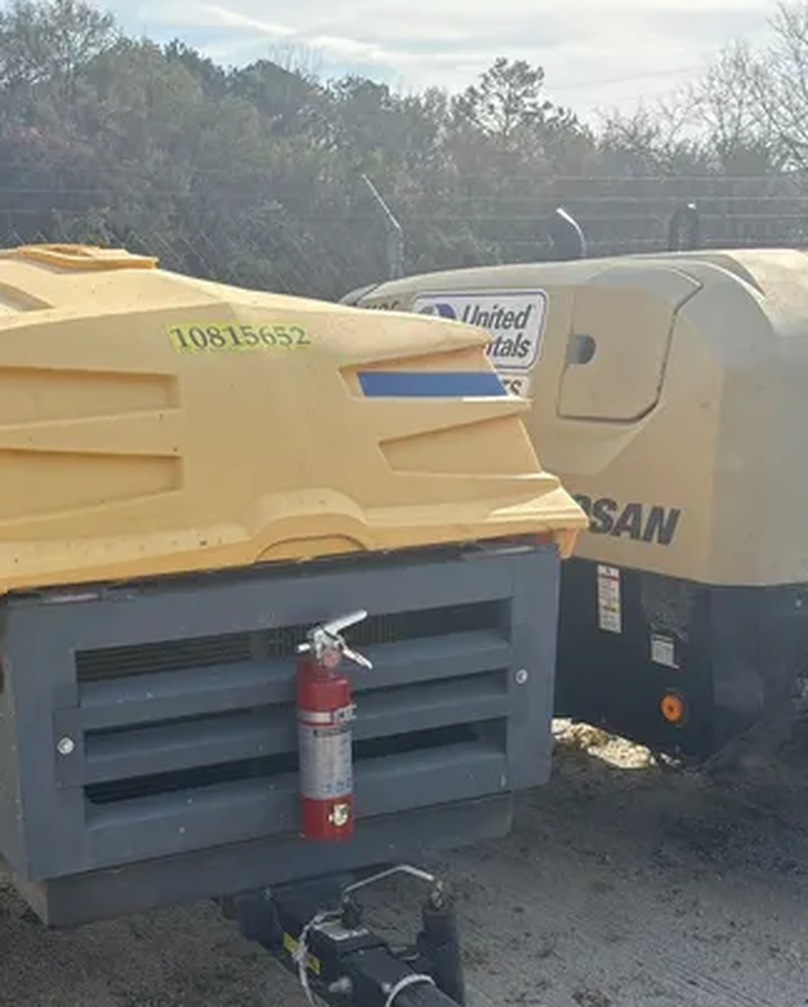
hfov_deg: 32.4
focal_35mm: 46
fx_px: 1373
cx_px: 234
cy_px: 769
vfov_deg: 39.1
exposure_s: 1/1783
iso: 50
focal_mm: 5.96
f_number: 1.6
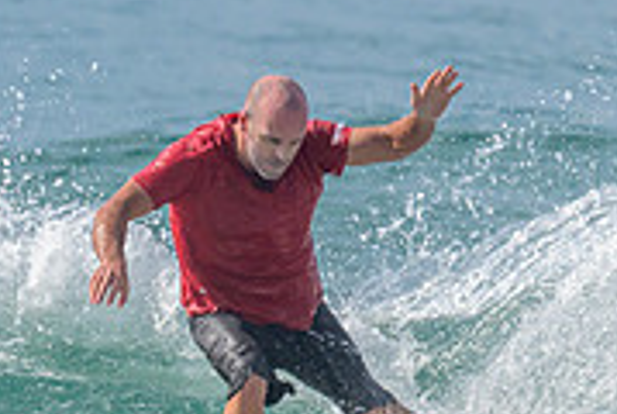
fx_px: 32429
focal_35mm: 1889
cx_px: -2
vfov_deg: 0.7
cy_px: 413
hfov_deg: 1.1
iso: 560
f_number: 10
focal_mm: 470
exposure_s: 1/2000
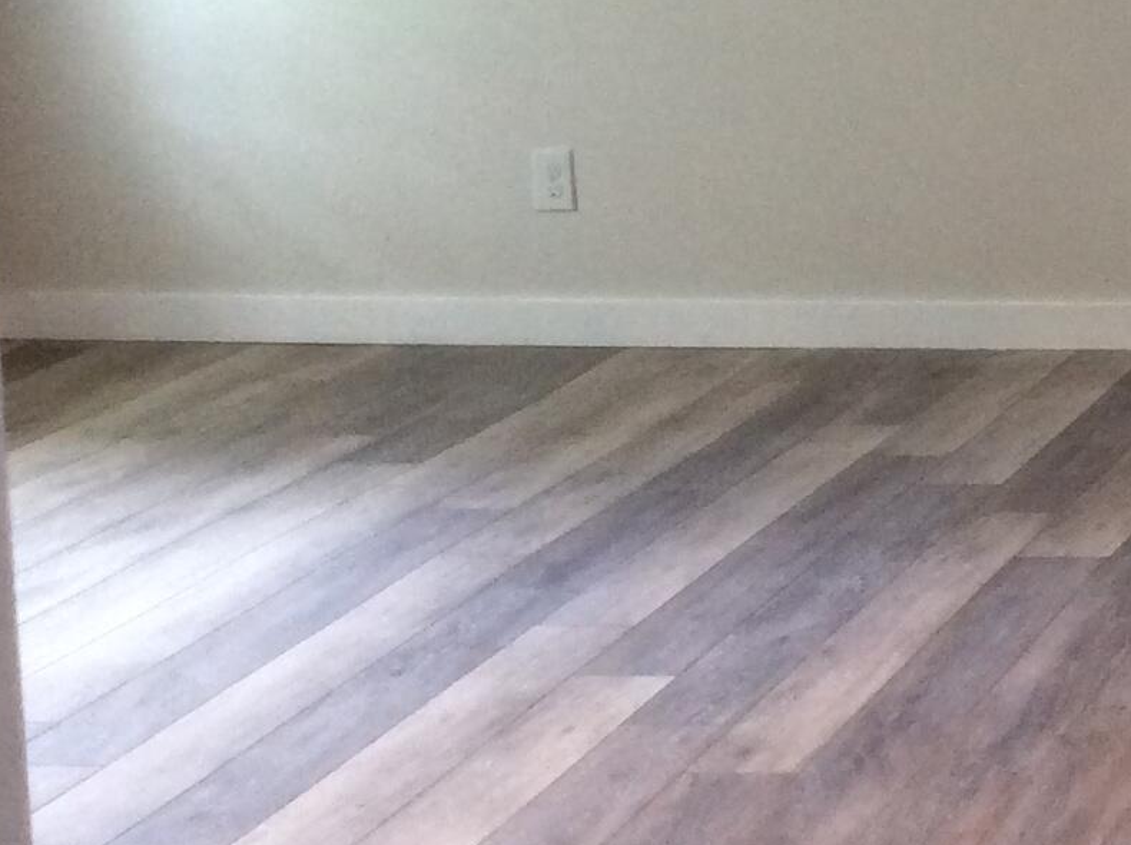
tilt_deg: -7.4
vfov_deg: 13.8
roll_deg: +1.7
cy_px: -43
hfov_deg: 16.6
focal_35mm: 105
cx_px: 1821
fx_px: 3425
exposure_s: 1/24
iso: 80
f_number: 2.4
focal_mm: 3.3
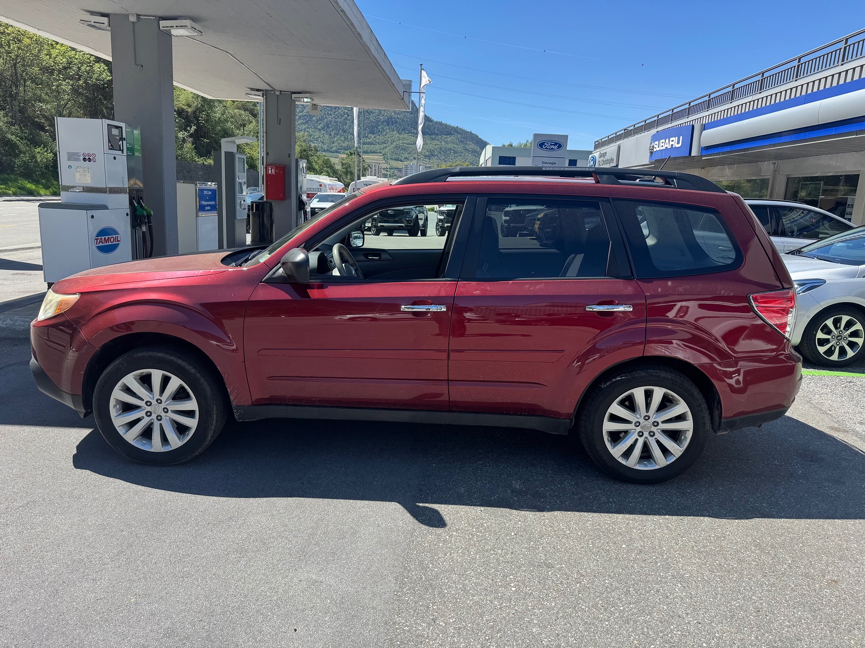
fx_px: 600
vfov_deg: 56.8
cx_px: 432
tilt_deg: -10.1
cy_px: 324
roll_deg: -1.8
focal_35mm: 24
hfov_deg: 71.6
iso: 80
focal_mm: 6.76
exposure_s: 1/2252
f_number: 1.78
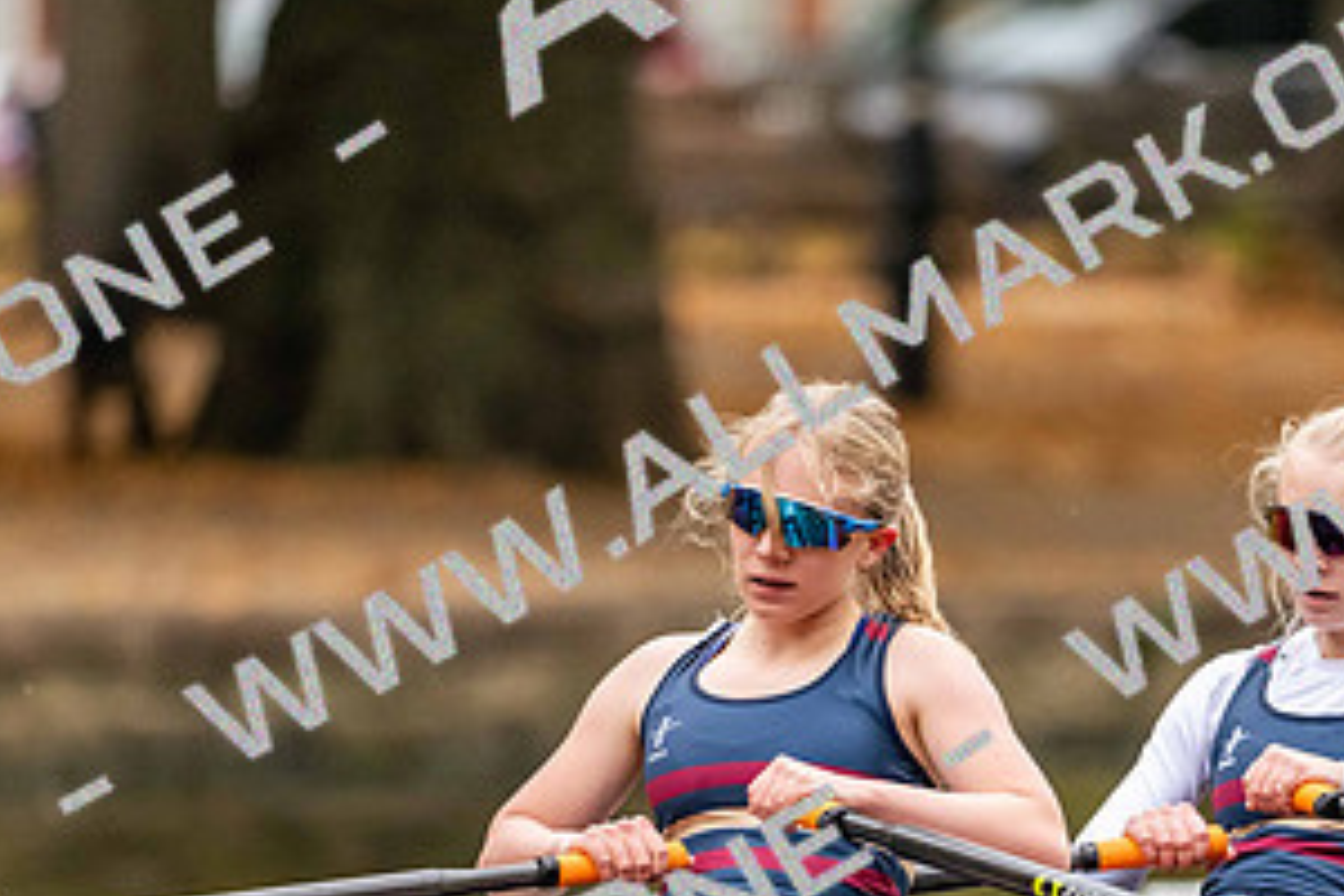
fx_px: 28856
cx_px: 739
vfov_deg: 1.8
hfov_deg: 2.7
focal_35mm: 773
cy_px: 773
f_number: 4.5
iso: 4000
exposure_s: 1/2000
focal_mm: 400
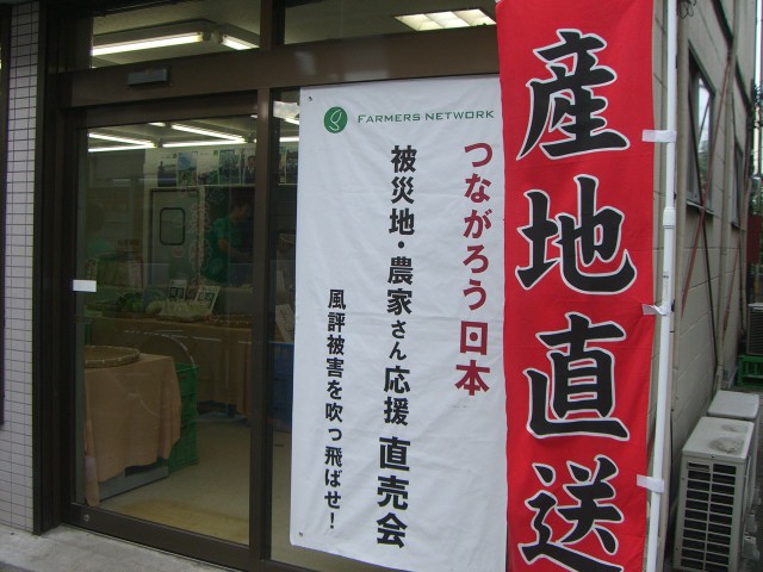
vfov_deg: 37.7
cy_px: 286
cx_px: 382
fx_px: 838
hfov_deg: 49.0
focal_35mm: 38
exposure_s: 1/320
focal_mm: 6.2
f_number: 2.7
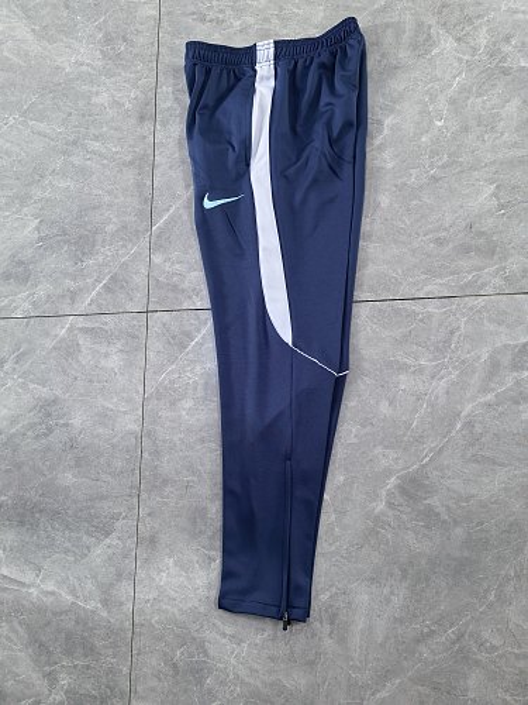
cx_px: 264
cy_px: 352
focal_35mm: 27
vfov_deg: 65.3
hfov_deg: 51.4
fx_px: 549
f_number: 1.9
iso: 160
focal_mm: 5.52
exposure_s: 1/50
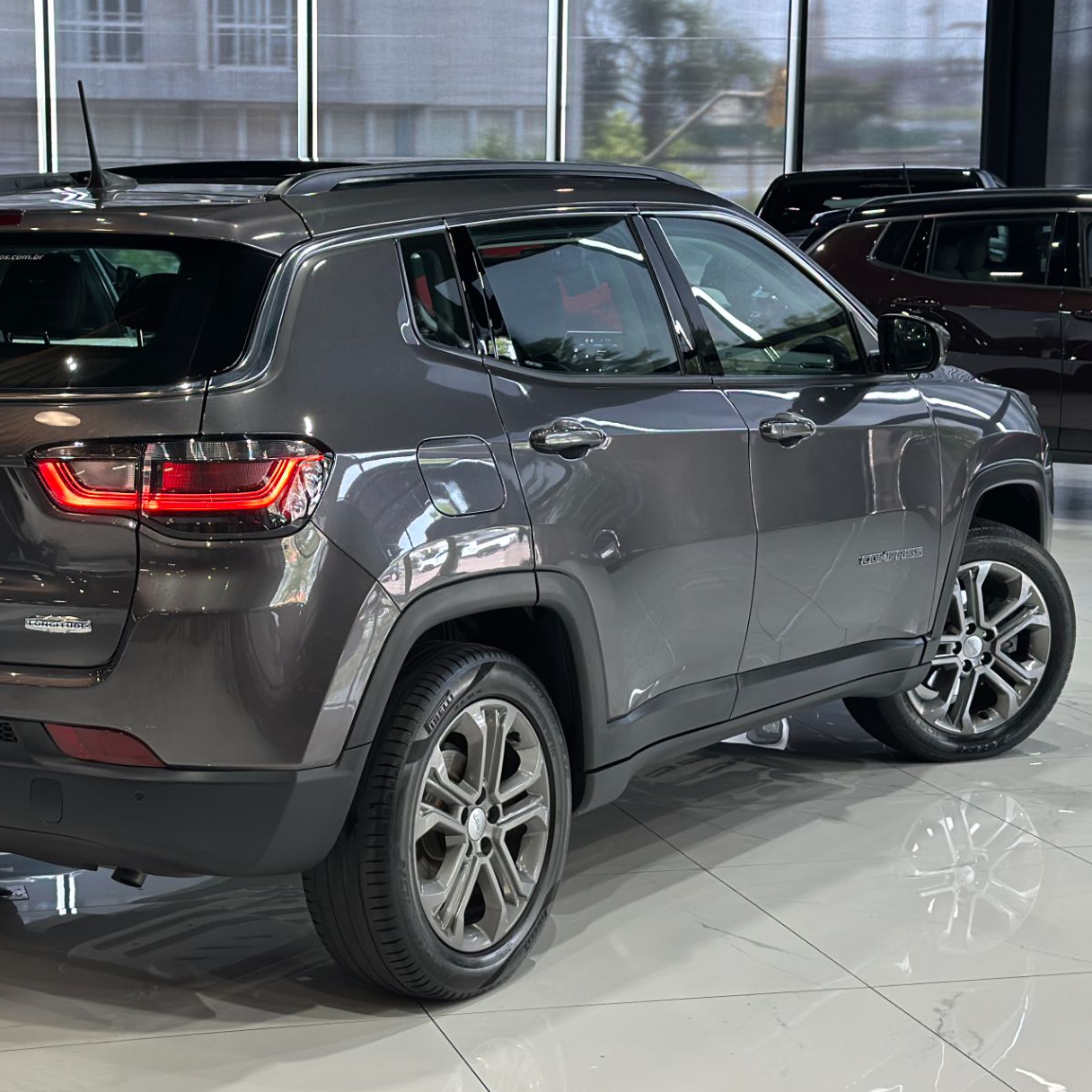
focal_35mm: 67
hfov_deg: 25.5
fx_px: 2391
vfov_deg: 25.7
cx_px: 335
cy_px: 567
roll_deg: +0.1
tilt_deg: -8.5
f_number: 1.78
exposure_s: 1/120
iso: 160
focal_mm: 6.86
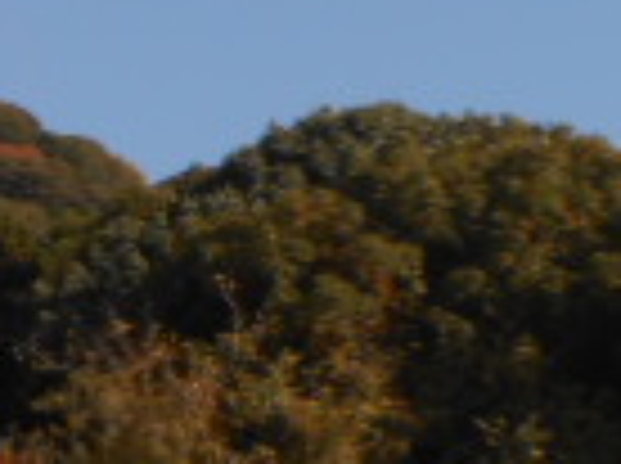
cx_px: 1436
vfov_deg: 5.7
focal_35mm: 260
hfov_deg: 7.2
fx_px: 4656
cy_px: 189
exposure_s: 1/400
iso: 80
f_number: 5.2
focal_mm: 10
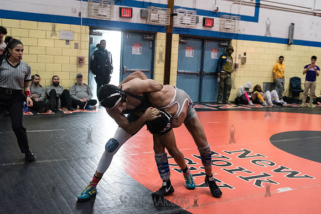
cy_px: 107
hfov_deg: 50.7
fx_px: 339
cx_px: 160
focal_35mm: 38
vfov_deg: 35.1
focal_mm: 38
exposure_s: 1/640
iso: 8000
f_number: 3.2
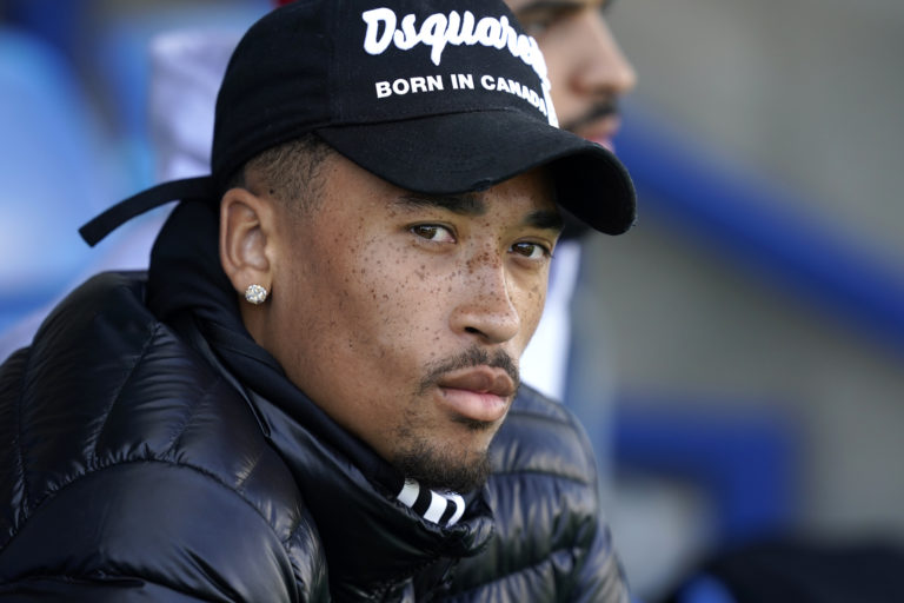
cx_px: 452
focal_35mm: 400
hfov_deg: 5.2
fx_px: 10044
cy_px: 302
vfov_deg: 3.4
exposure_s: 1/1000
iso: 800
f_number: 3.5
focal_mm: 400
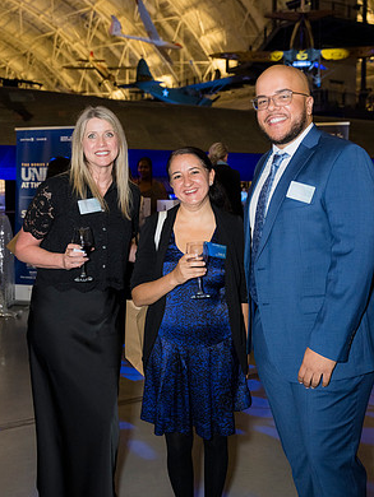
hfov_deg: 35.2
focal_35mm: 41
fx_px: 590
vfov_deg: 45.6
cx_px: 189
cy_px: 213
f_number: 4
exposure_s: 1/160
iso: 3200
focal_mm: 37
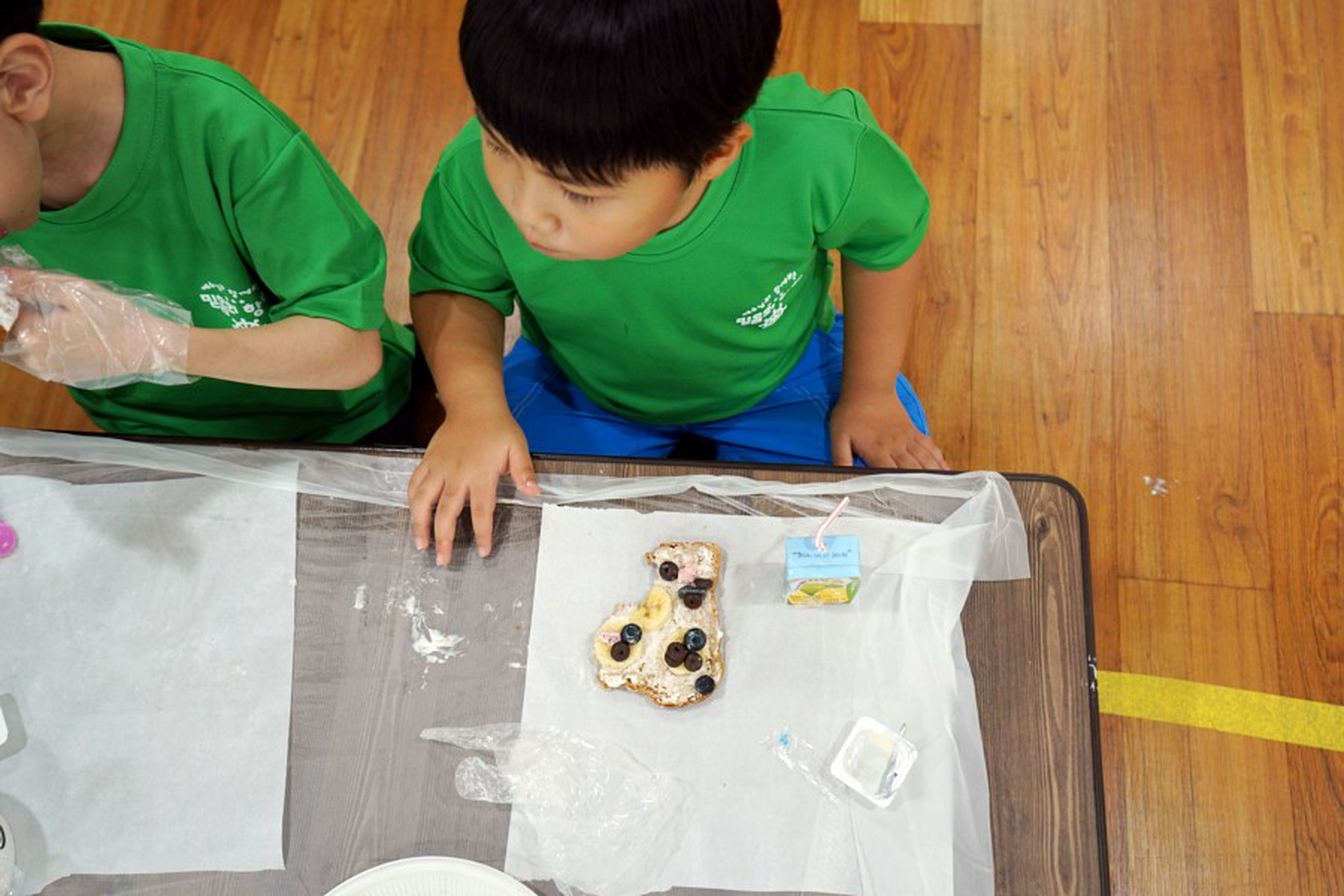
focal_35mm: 35
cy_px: 448
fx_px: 1307
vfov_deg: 37.9
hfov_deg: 54.4
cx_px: 672
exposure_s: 1/160
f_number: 4
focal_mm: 35
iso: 1250
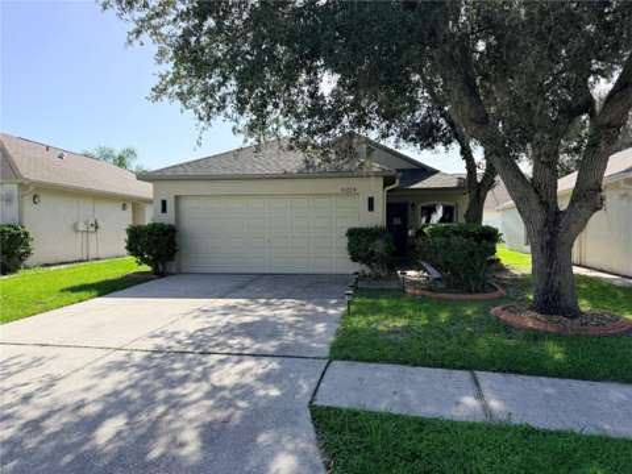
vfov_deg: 56.8
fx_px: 438
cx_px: 316
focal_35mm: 24
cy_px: 237
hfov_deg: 71.6
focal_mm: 6.76
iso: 100
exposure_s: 1/3425
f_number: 1.78
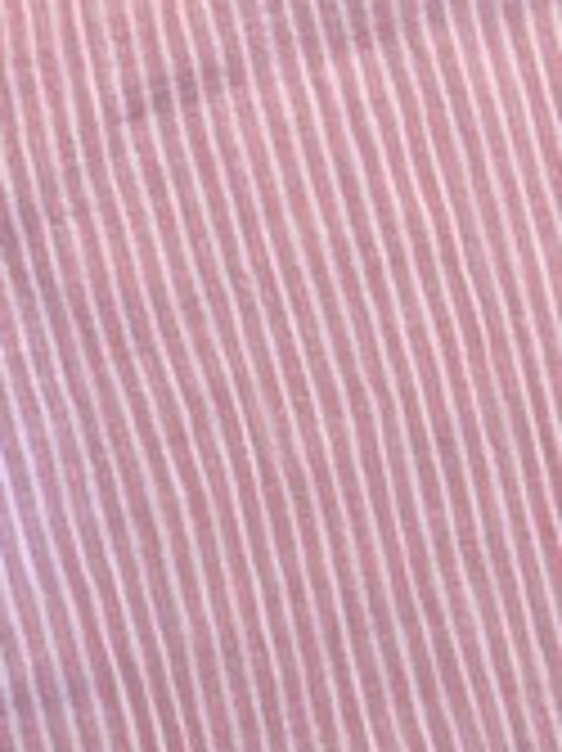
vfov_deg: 13.7
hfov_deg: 10.2
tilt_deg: -77.2
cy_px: 216
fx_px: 3121
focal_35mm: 144
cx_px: 522
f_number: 1.78
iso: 200
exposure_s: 1/50
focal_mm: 6.76
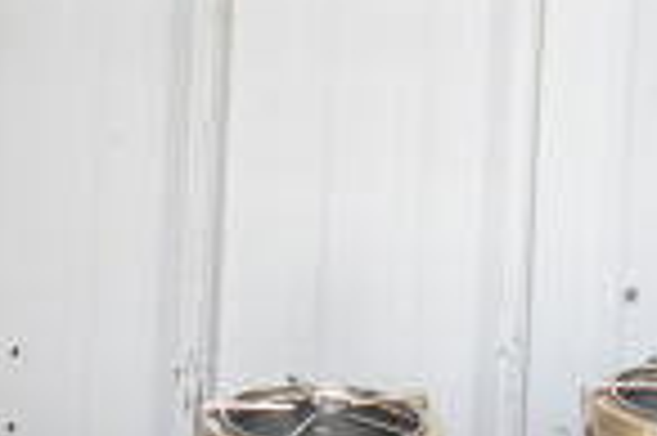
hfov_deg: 18.1
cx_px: 320
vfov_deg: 11.1
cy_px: -402
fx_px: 2060
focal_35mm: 113
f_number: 5.6
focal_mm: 18
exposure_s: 1/125
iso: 1600
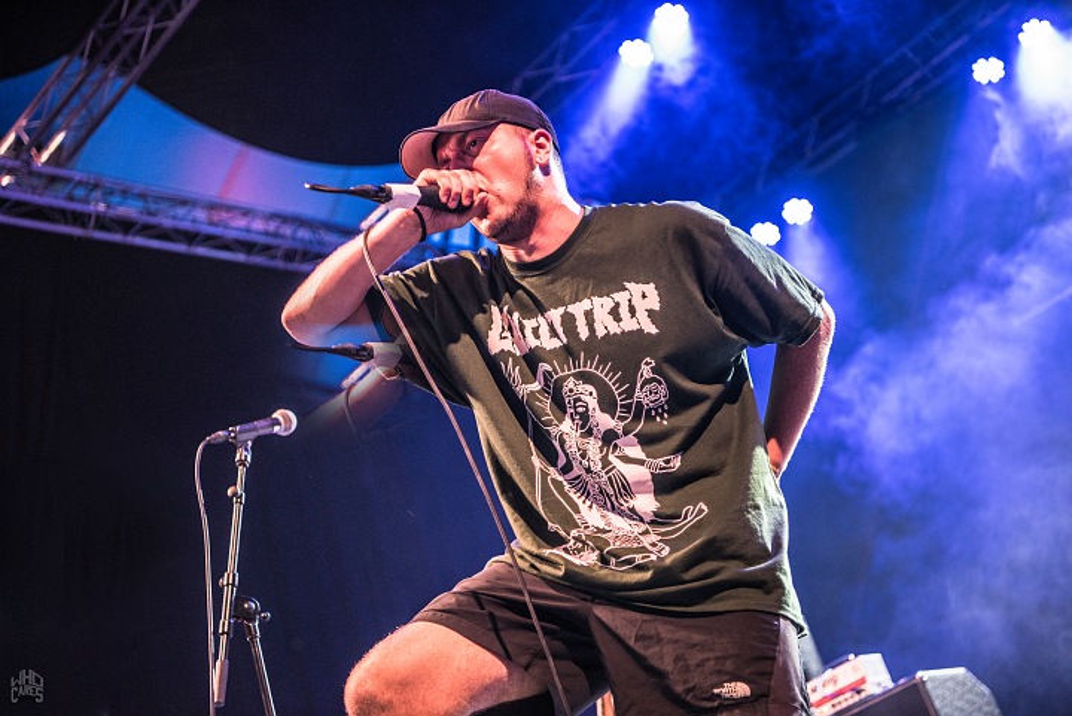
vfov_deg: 26.0
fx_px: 1549
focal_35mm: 52
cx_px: 536
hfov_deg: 38.2
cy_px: 358
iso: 1250
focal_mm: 52
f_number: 2.8
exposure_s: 1/100
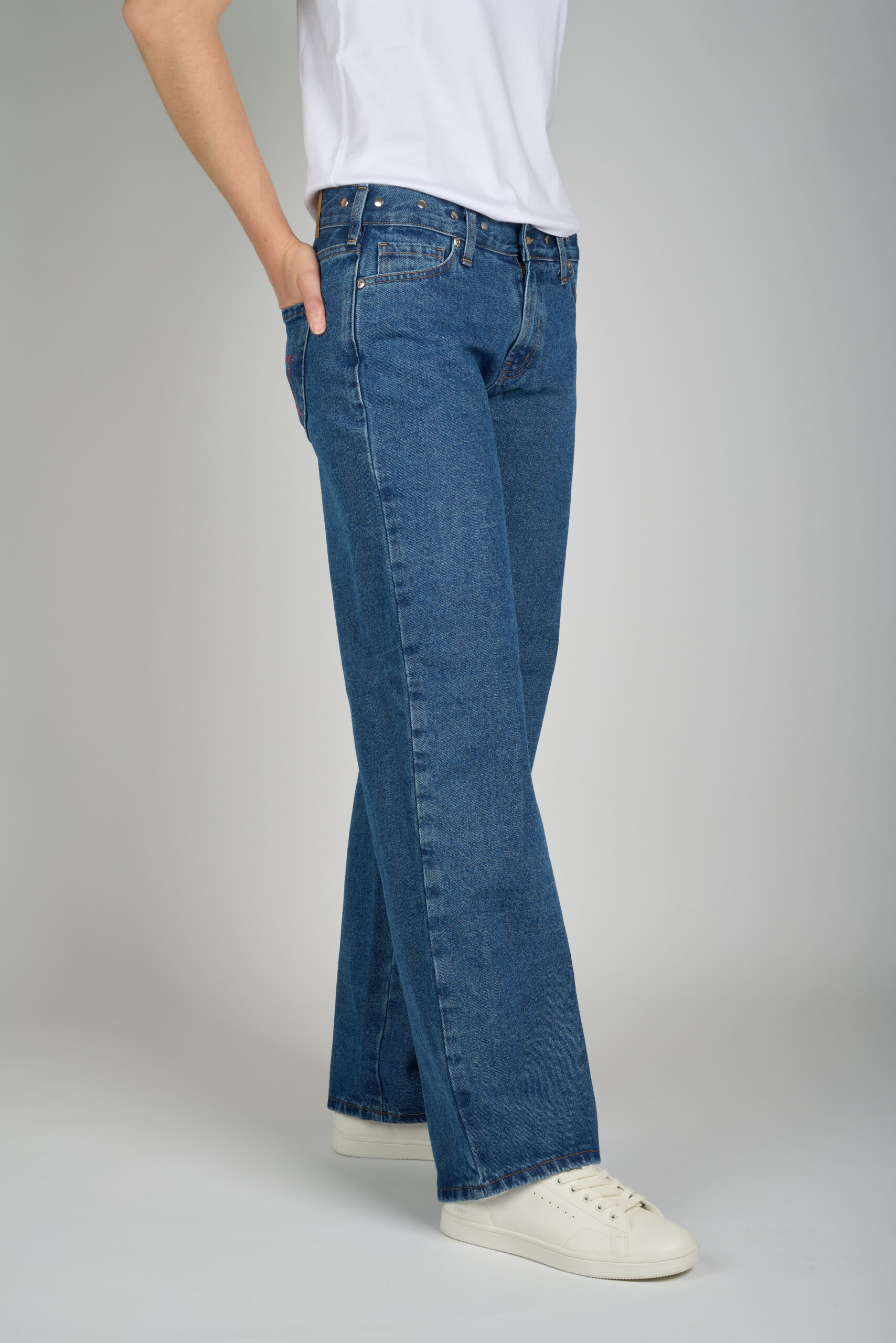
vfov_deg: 34.1
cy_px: 672
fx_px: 2190
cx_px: 448
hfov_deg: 23.1
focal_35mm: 59
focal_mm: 58.7
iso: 100
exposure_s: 1/200
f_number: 13
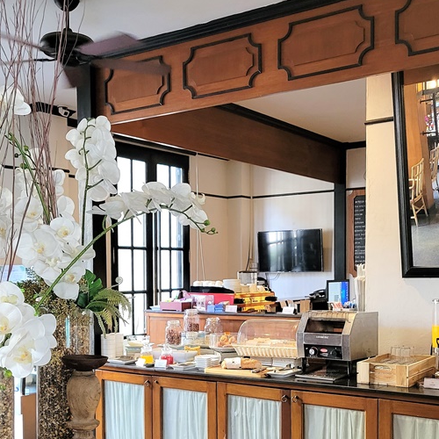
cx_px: 204
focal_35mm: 46
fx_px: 660
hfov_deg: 36.8
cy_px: 305
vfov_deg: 36.3
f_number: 1.8
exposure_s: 1/50
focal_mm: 5.4
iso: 400
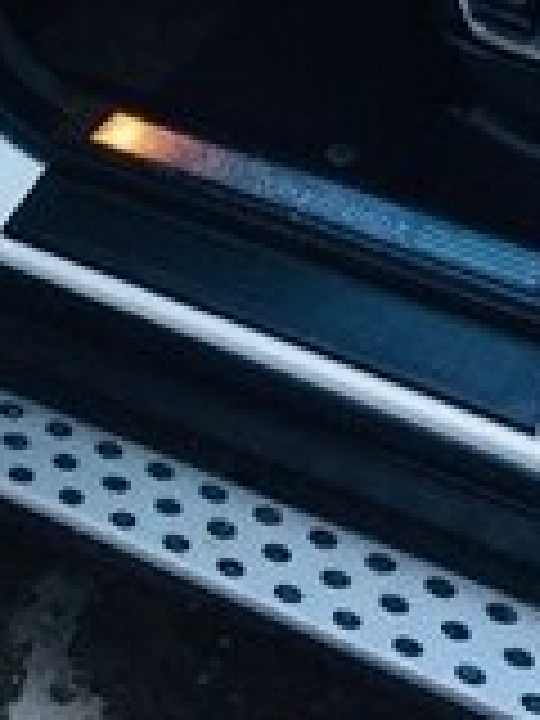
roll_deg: +1.9
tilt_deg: -19.4
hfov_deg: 16.4
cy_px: -324
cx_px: 248
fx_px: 1872
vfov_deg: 19.3
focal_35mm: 90
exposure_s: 1/33
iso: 250
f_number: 2.2
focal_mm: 4.15
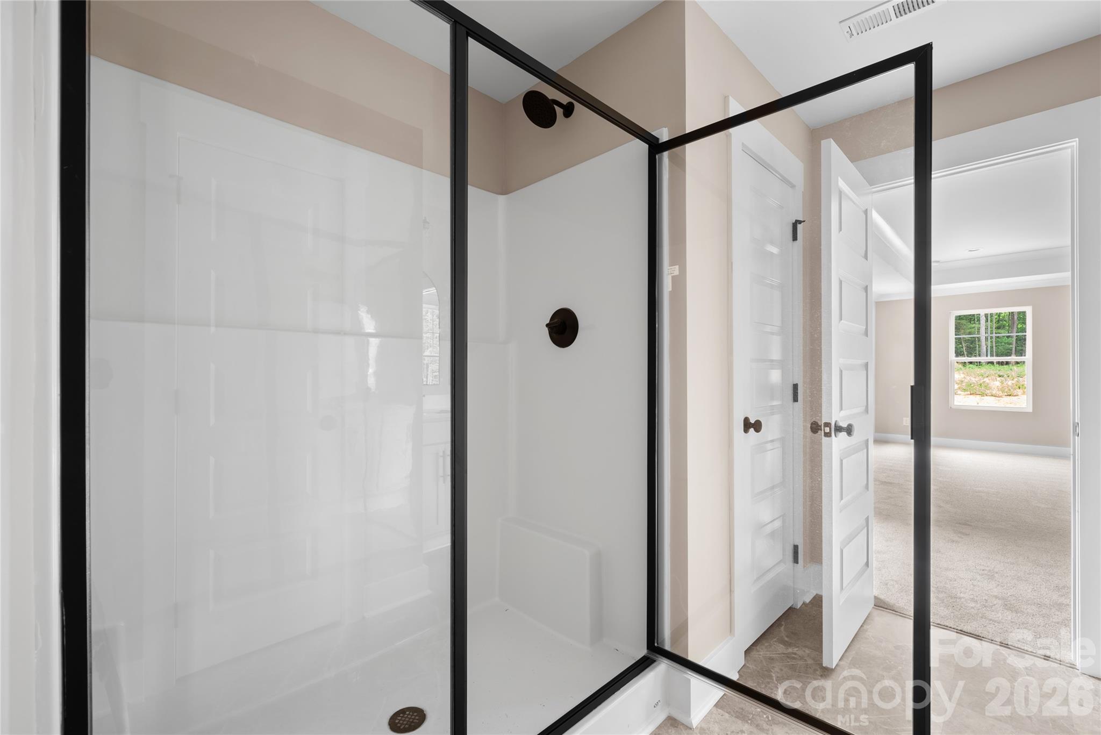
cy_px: 368
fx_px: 459
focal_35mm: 15
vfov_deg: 77.4
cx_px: 550
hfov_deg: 100.4
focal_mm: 15
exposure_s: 10
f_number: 10
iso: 100
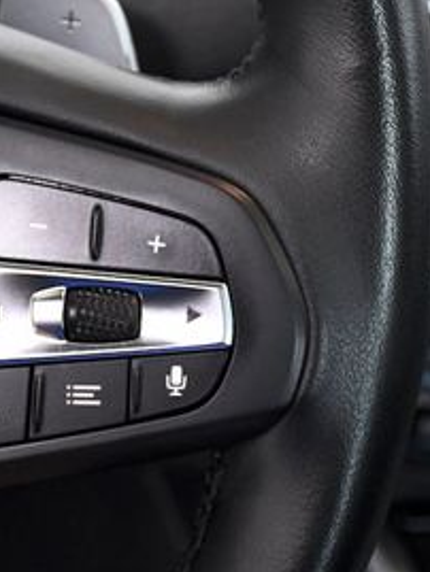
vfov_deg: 13.7
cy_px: 248
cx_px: 132
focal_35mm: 144
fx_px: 2383
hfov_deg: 10.3
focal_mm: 42
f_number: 5
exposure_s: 1/100
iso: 2500
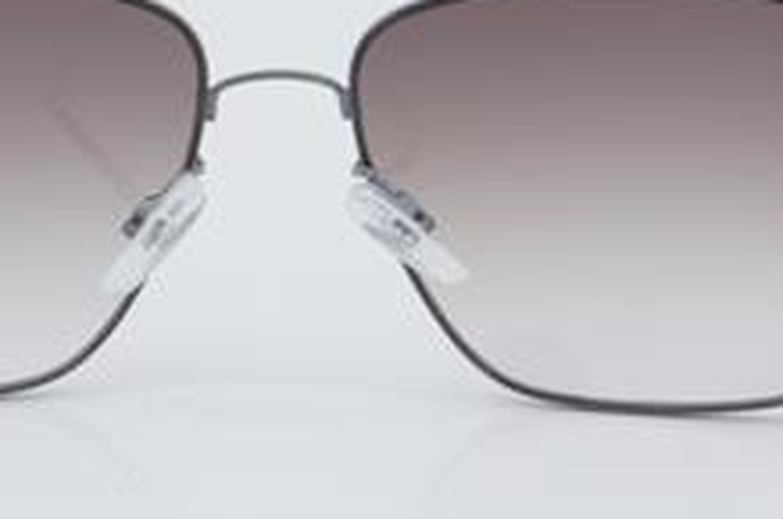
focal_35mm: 151
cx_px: 282
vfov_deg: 9.0
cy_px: 172
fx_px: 3275
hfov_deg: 13.6
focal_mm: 55
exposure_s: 1/3
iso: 100
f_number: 32
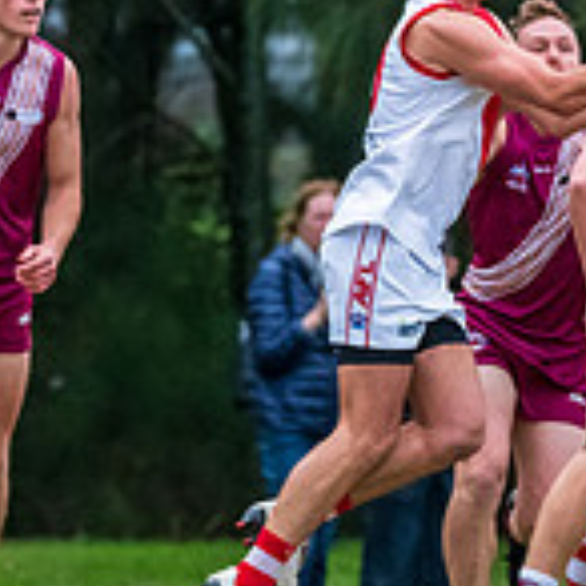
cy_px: 331
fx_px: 30989
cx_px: 691
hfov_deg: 1.1
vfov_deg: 1.1
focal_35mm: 1618
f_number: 6
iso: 3200
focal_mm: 380
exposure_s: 1/1250
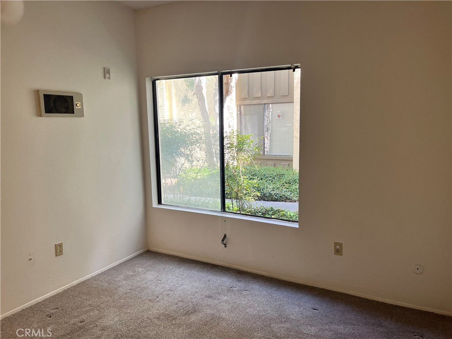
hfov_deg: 67.3
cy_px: 170
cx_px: 226
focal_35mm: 26
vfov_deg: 53.1
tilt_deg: -8.1
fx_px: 339
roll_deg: +1.3
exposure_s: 1/120
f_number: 1.6
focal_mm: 5.1
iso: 125
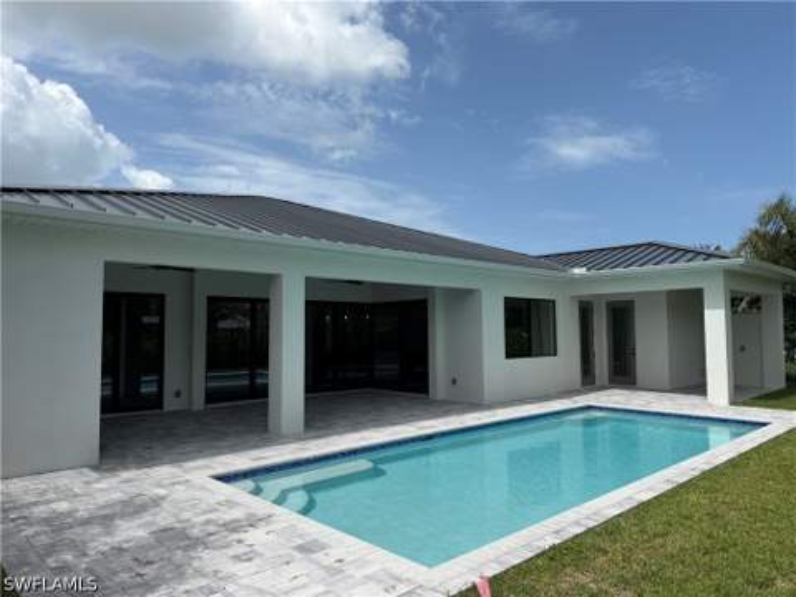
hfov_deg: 71.6
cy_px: 298
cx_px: 398
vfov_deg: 56.8
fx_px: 552
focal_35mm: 24
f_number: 1.78
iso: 80
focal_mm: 6.76
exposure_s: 1/6711
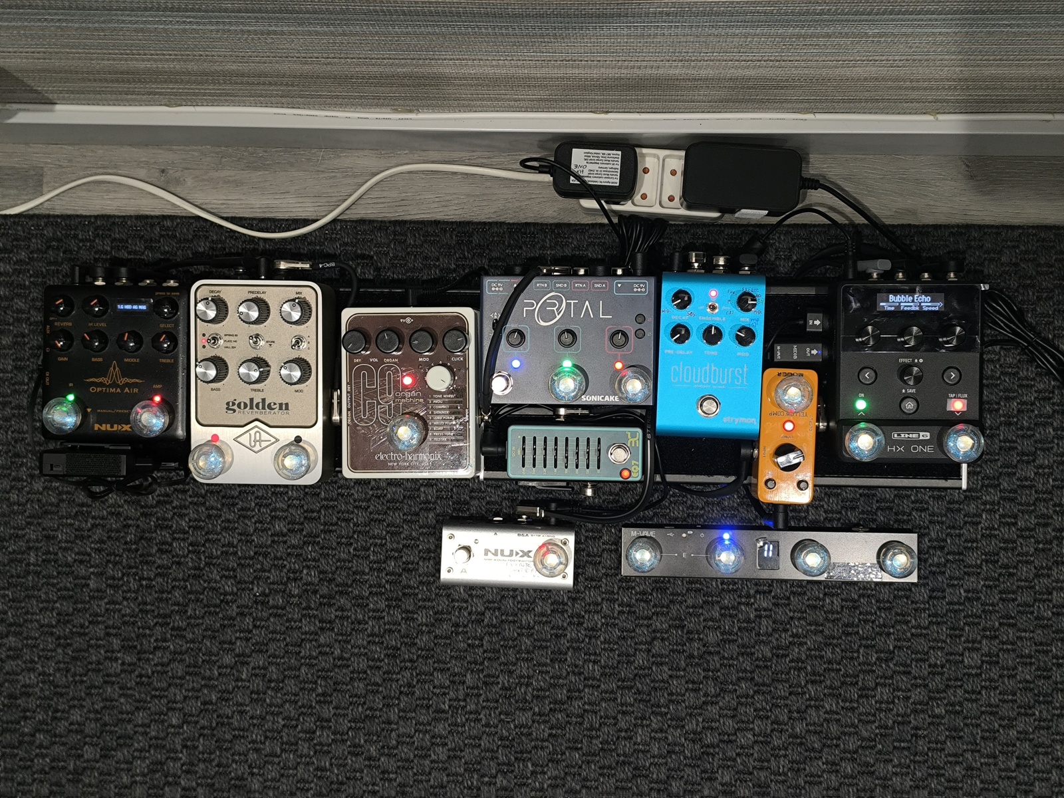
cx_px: 532
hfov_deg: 41.2
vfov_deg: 31.5
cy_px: 399
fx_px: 1414
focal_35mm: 46
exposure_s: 1/100
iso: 400
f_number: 1.65
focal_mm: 6.14
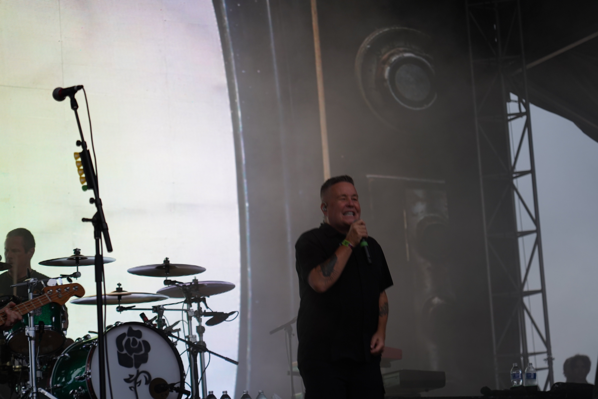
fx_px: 1744
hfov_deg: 19.5
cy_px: 200
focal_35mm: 105
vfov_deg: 13.0
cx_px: 299
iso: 320
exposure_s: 1/125
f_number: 4
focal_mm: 105
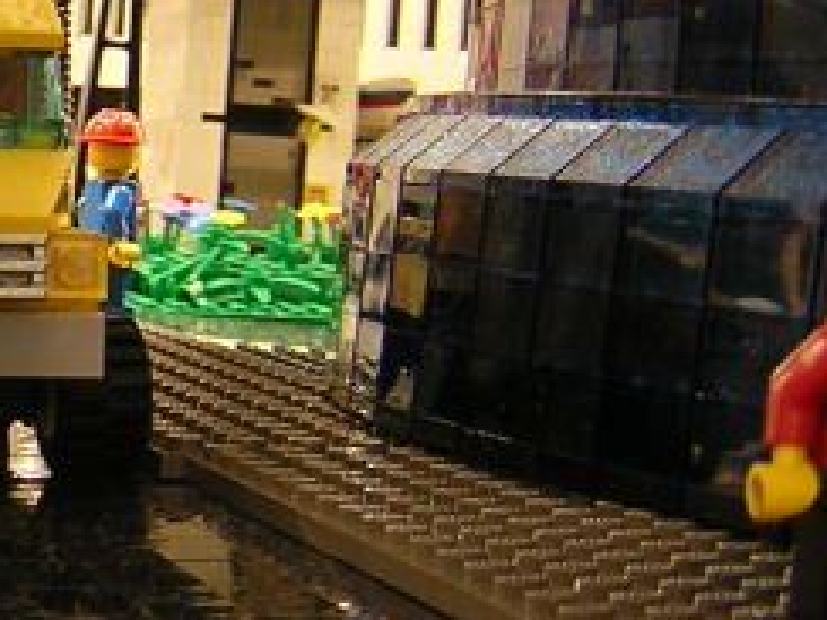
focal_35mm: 118
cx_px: -363
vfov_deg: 12.5
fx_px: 2819
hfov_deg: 15.5
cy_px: 173
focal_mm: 4.7
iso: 106
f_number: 2.6
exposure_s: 1/2.1
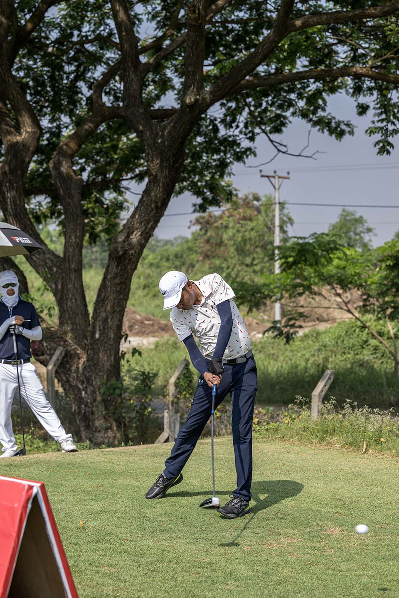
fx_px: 1164
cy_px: 299
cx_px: 200
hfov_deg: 19.5
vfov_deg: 28.8
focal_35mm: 70
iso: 360
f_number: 4
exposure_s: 1/2500
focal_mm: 70
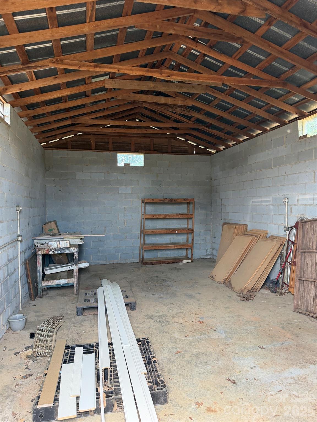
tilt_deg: -1.0
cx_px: 158
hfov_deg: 56.8
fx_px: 293
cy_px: 211
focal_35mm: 24
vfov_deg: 71.6
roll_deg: +0.4
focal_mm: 6.76
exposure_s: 1/89
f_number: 1.78
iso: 200
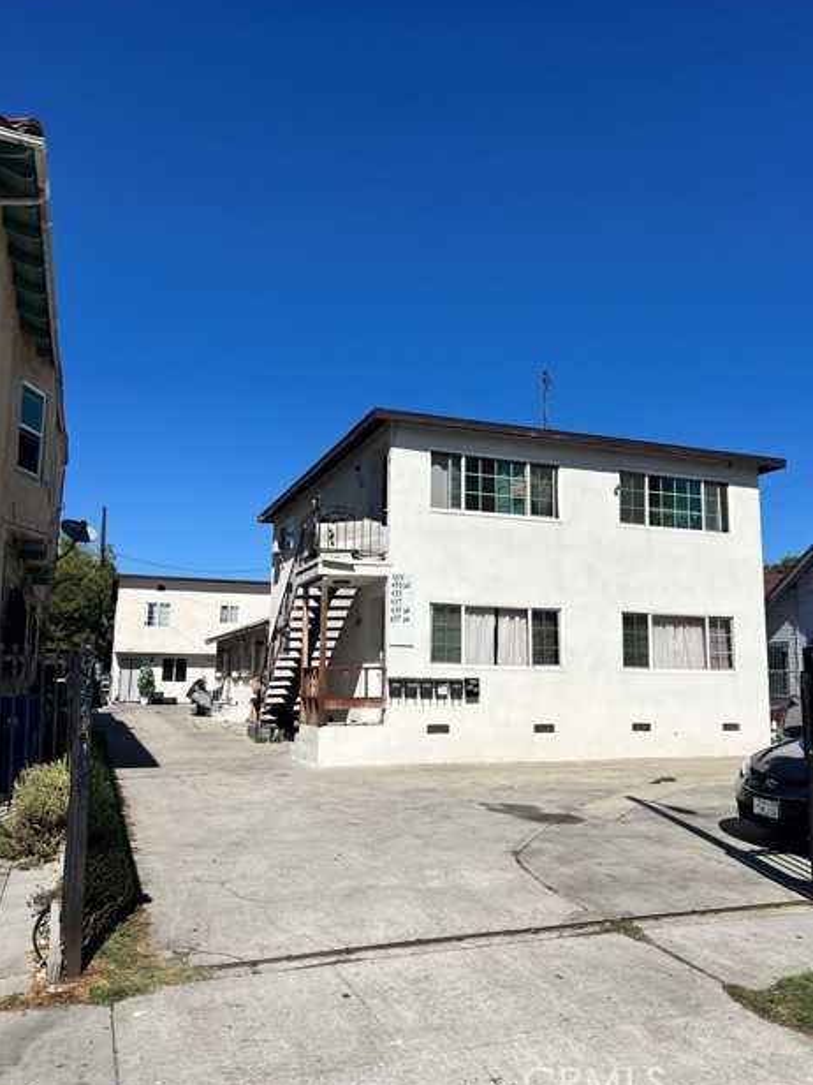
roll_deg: -0.6
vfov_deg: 65.3
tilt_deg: +8.6
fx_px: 846
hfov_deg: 51.3
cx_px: 419
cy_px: 544
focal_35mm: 27
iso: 50
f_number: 1.5
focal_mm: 5.7
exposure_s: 1/10309
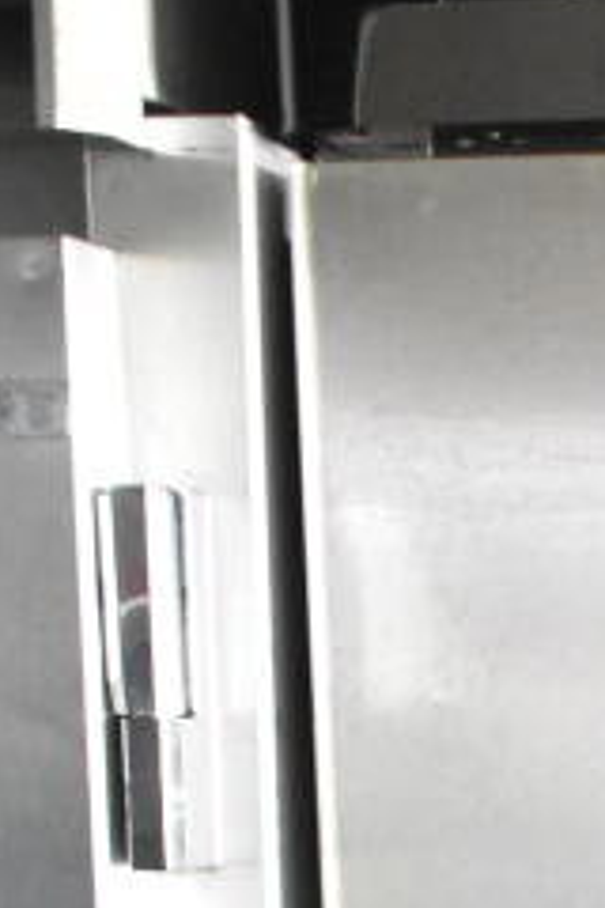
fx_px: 2596
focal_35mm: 103
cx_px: 957
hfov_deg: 12.5
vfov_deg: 18.4
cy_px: 1196
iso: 5600
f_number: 3.5
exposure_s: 1/30
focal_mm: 18
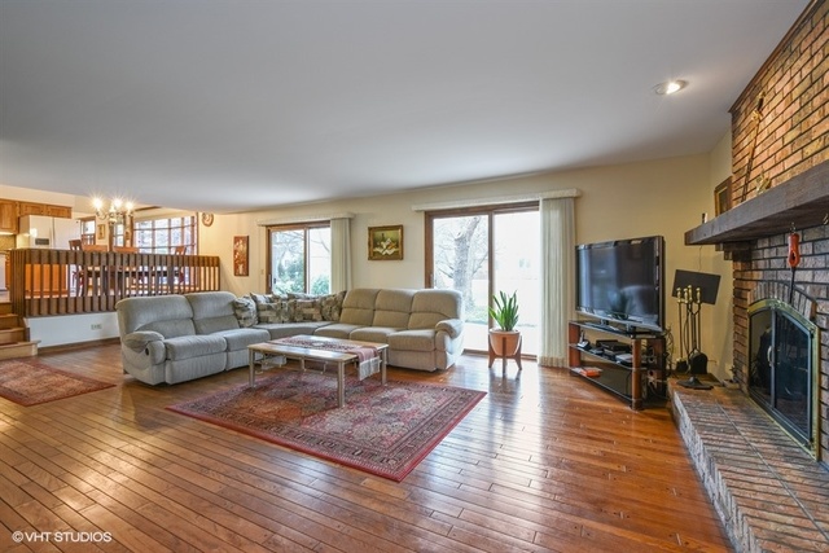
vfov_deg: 77.4
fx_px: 345
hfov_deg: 100.4
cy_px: 276
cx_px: 414
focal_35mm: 15
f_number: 9.5
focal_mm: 10
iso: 200
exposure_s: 1
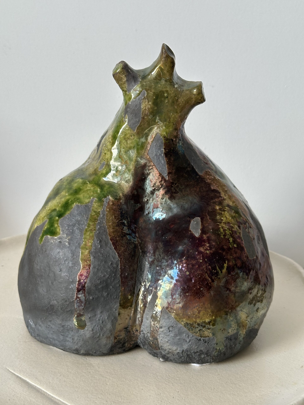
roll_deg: -2.6
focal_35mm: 48
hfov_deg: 30.3
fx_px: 562
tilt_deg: -16.1
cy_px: 202
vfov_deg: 39.7
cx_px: 152
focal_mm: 6.86
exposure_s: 1/121
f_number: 1.78
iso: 80
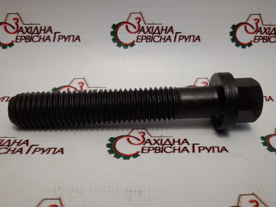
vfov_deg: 45.4
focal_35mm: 31
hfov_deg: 58.4
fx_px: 247
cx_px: 138
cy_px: 104
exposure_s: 1/100
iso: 64
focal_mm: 2.93
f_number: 2.4
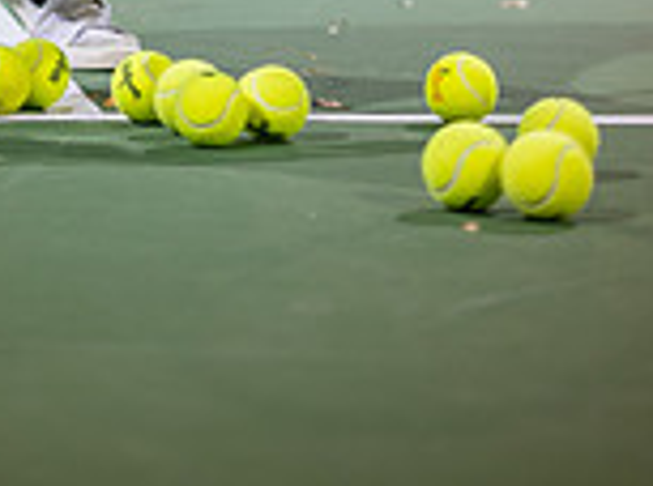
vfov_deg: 9.7
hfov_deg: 13.8
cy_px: -465
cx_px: 70
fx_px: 2672
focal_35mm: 142
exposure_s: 1/160
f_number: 1.8
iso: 800
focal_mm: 50
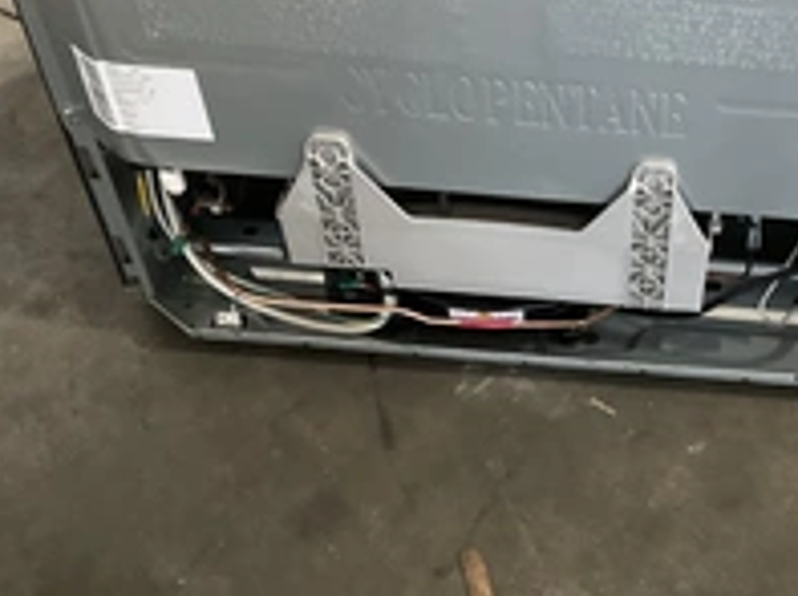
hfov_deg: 32.0
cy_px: 328
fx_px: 1358
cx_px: 624
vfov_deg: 24.7
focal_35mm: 59
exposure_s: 1/30
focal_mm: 3
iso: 400
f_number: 1.8
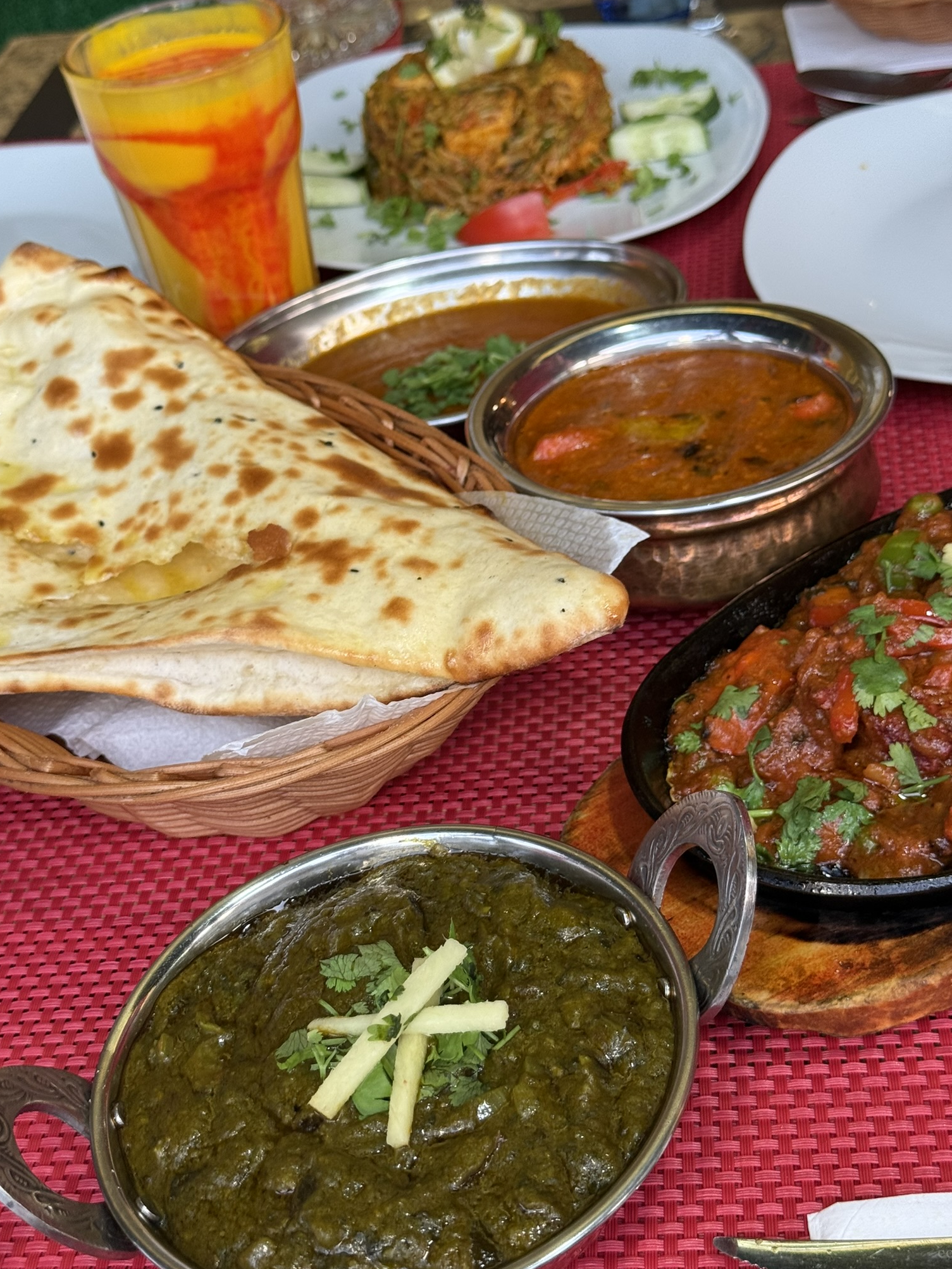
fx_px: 1796
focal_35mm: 49
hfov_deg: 29.7
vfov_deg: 38.9
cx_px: 469
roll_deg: +10.8
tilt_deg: -35.9
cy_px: 644
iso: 100
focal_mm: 6.76
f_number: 1.78
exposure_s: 1/79
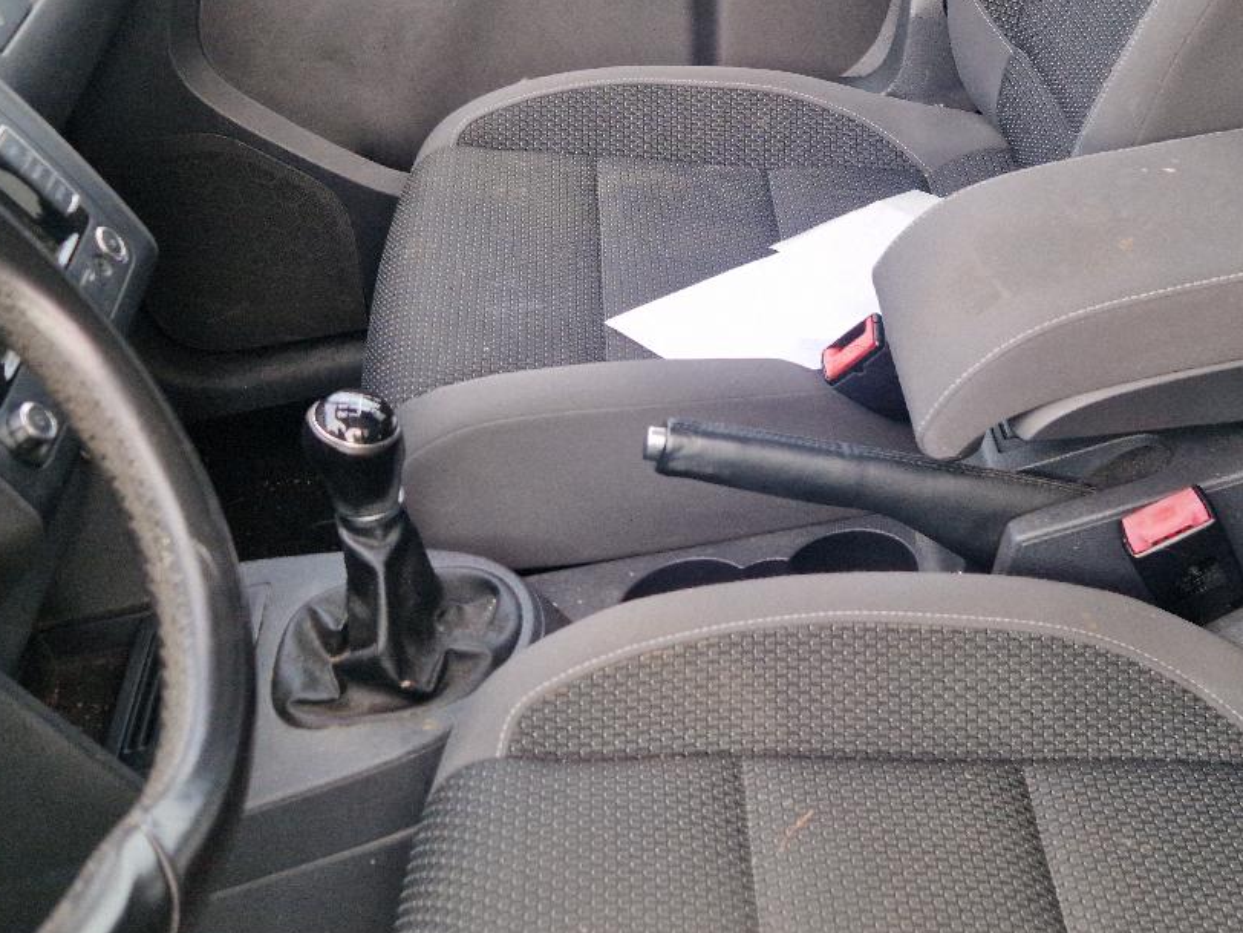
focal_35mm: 51
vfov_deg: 28.0
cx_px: 869
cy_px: 195
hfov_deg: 36.9
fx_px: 1831
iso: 50
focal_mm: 5.4
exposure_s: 1/100
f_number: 1.8
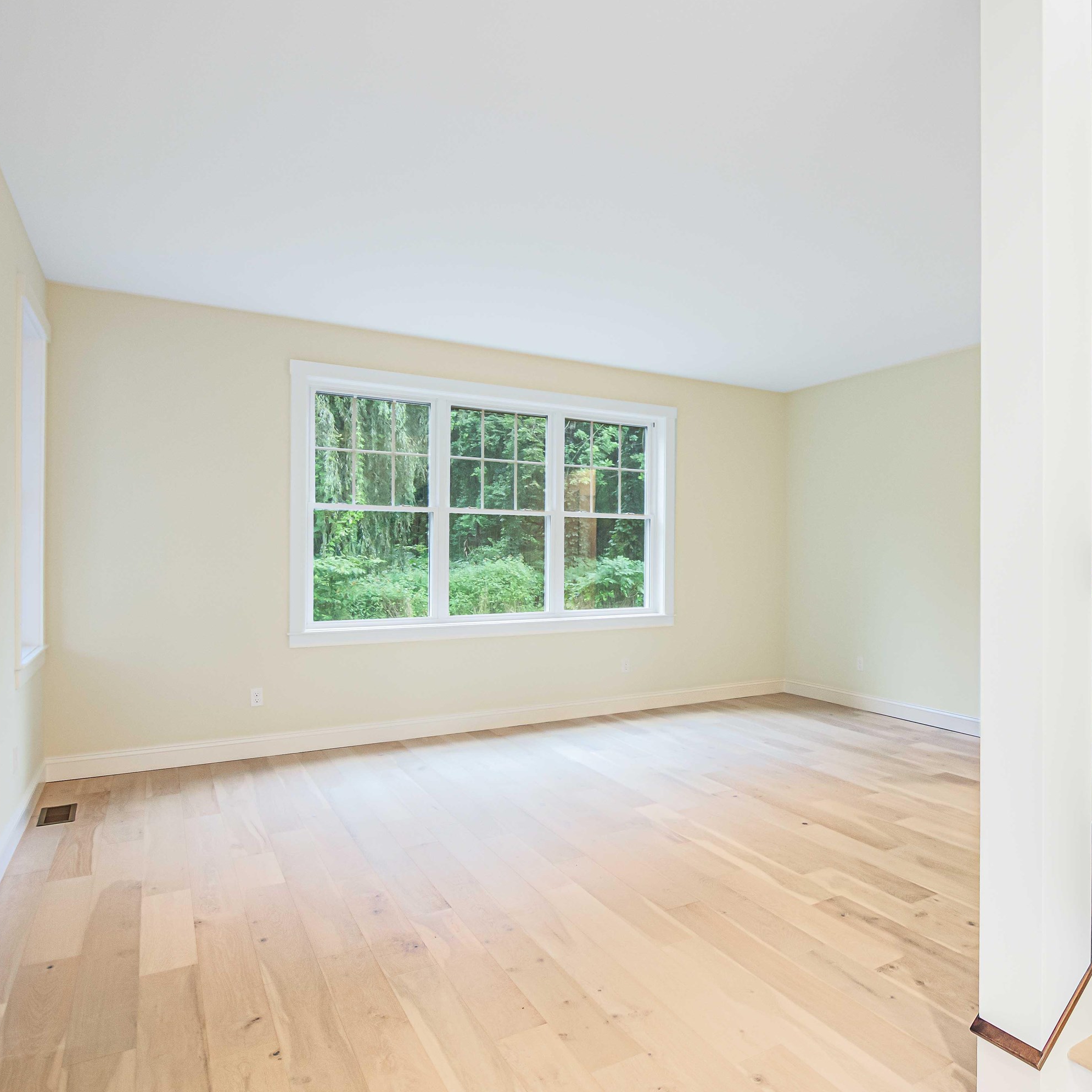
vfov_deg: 72.1
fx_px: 749
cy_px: 536
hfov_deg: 69.1
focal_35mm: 21
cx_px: 765
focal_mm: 11
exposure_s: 1/10
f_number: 6.3
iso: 400
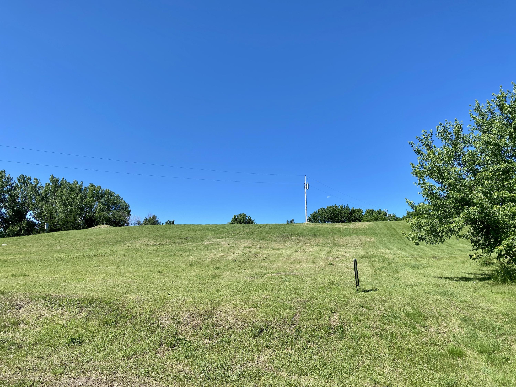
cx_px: 258
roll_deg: -2.1
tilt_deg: +14.7
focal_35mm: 26
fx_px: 388
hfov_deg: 67.3
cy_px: 194
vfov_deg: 53.1
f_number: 1.8
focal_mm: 4.25
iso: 32
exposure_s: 1/2358
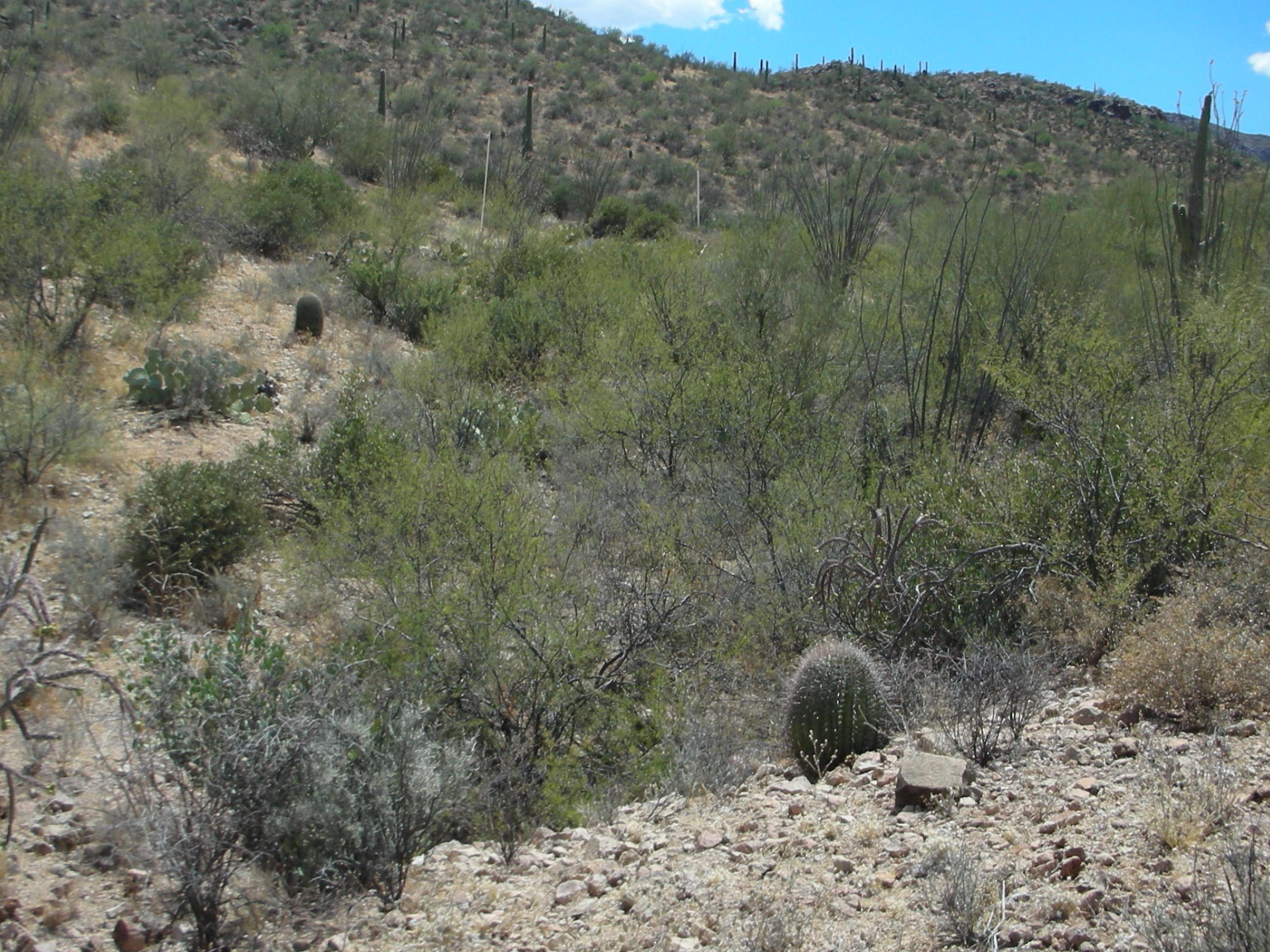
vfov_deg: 29.6
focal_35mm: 49
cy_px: 419
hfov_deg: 38.9
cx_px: 616
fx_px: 1798
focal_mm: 5.8
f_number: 8.5
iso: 50
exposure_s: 1/103
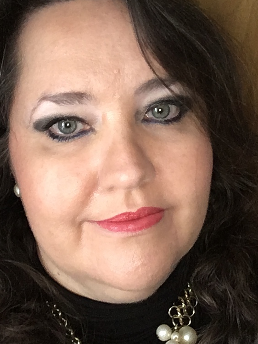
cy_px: 121
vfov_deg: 35.9
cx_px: 135
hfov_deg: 27.5
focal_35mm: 53
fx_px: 527
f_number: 2.4
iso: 400
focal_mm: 2.15
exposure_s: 1/20
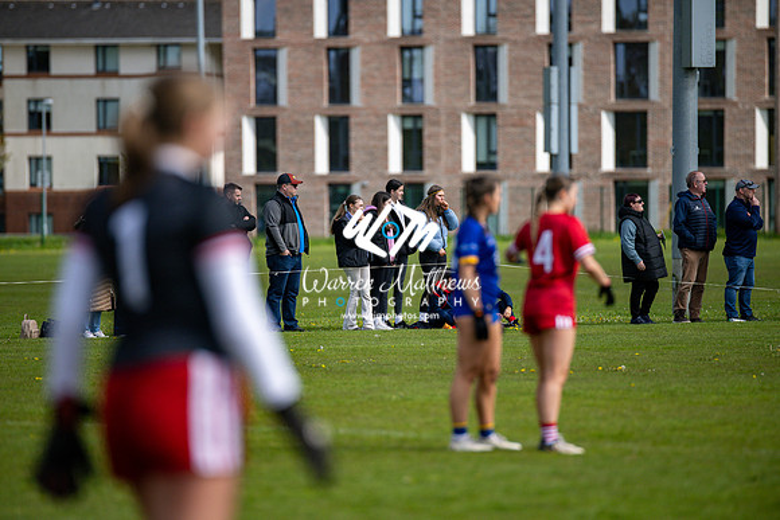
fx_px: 6501
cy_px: 260
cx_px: 390
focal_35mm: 300
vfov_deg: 4.6
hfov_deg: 6.9
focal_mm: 300
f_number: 2.8
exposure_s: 1/6400
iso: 280
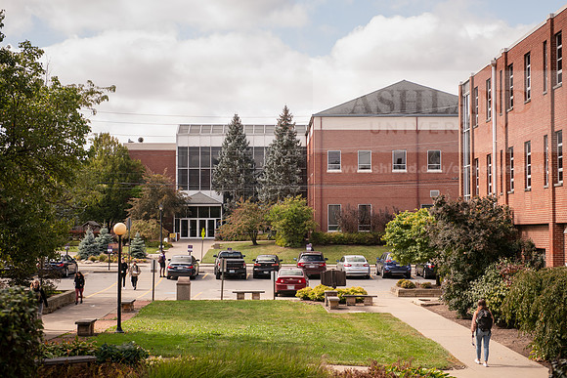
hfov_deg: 32.4
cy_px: 189
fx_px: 977
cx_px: 284
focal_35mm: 62
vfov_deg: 21.9
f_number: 5.6
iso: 400
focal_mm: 62
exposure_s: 1/250
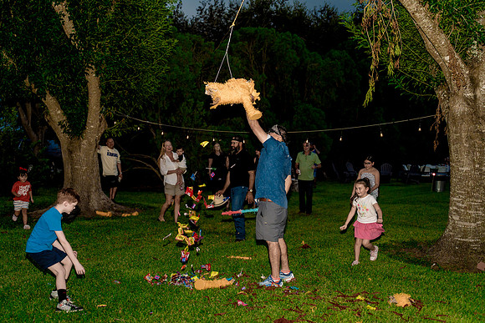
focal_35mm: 42
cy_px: 162
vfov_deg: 31.9
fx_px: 566
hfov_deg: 46.4
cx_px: 242
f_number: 2.8
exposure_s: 1/250
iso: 2000
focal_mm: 42
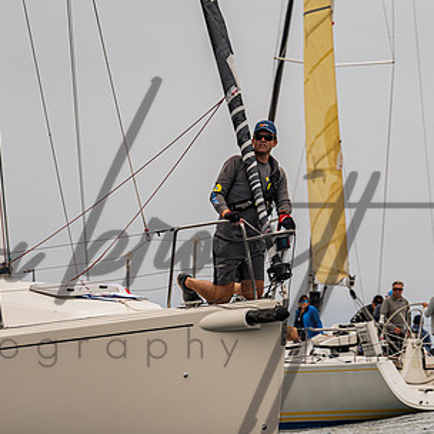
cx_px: 306
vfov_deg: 4.2
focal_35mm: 416
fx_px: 5901
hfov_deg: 4.2
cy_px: 203
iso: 250
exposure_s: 1/1000
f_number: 6.3
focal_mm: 190
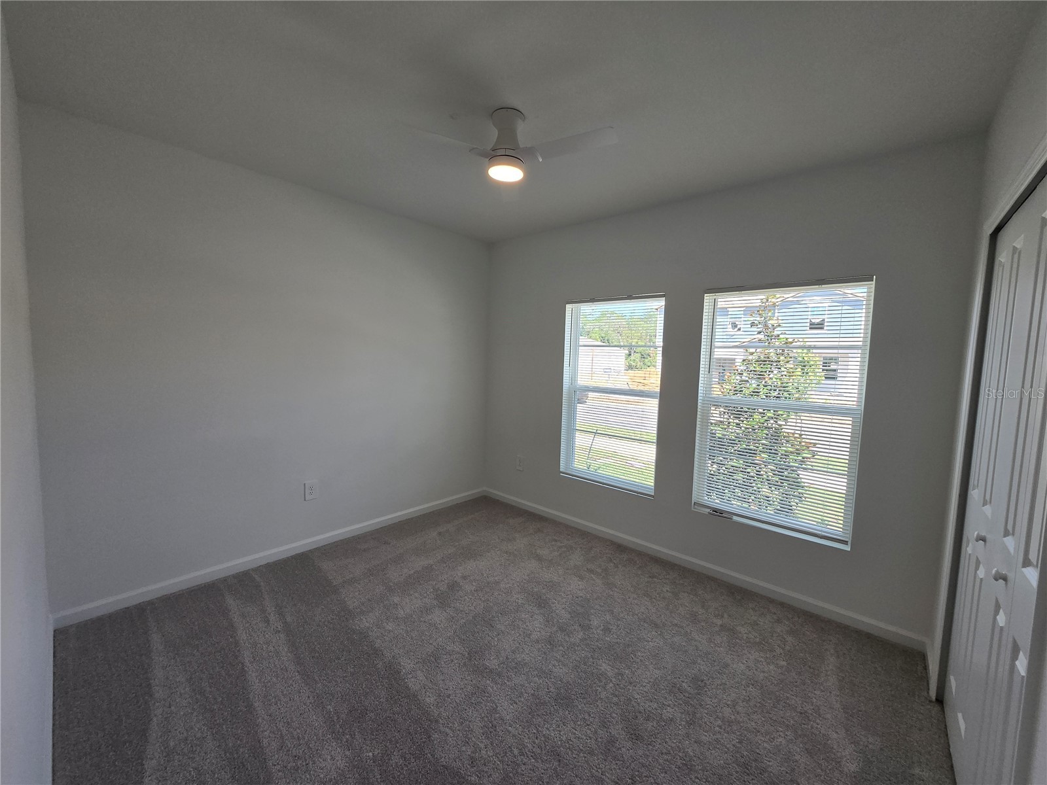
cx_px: 524
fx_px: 393
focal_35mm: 13
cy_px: 392
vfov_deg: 89.9
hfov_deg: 106.2
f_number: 2.2
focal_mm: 1.7
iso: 32
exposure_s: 1/120
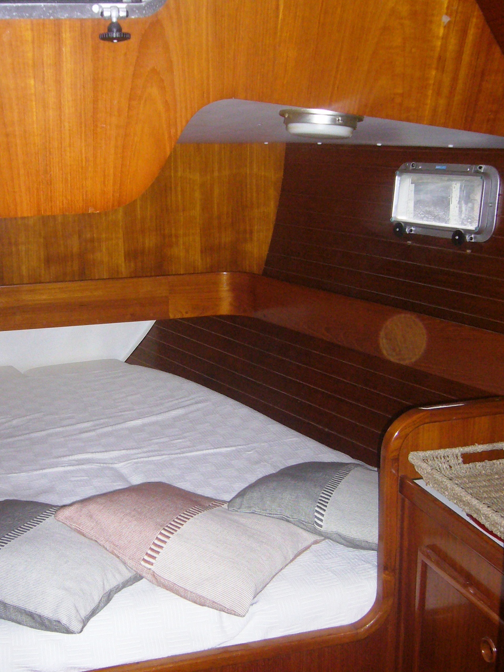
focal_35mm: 44
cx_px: 211
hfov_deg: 32.8
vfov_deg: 42.9
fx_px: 854
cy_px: 344
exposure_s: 1/60
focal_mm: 5.8
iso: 200
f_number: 2.8
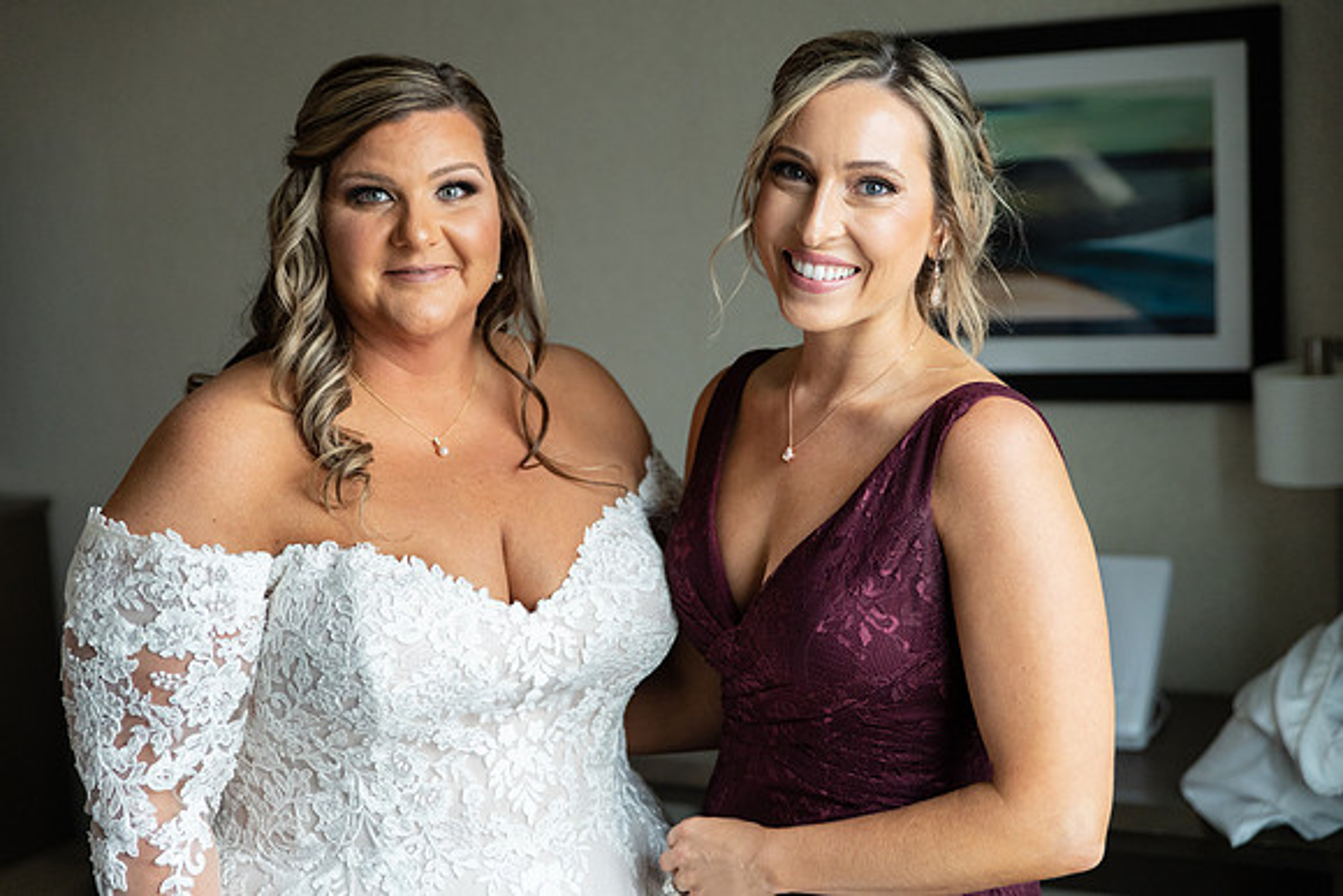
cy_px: 448
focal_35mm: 55
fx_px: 2052
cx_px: 672
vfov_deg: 24.6
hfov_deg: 36.2
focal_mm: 55
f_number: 2.8
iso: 2000
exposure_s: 1/1250
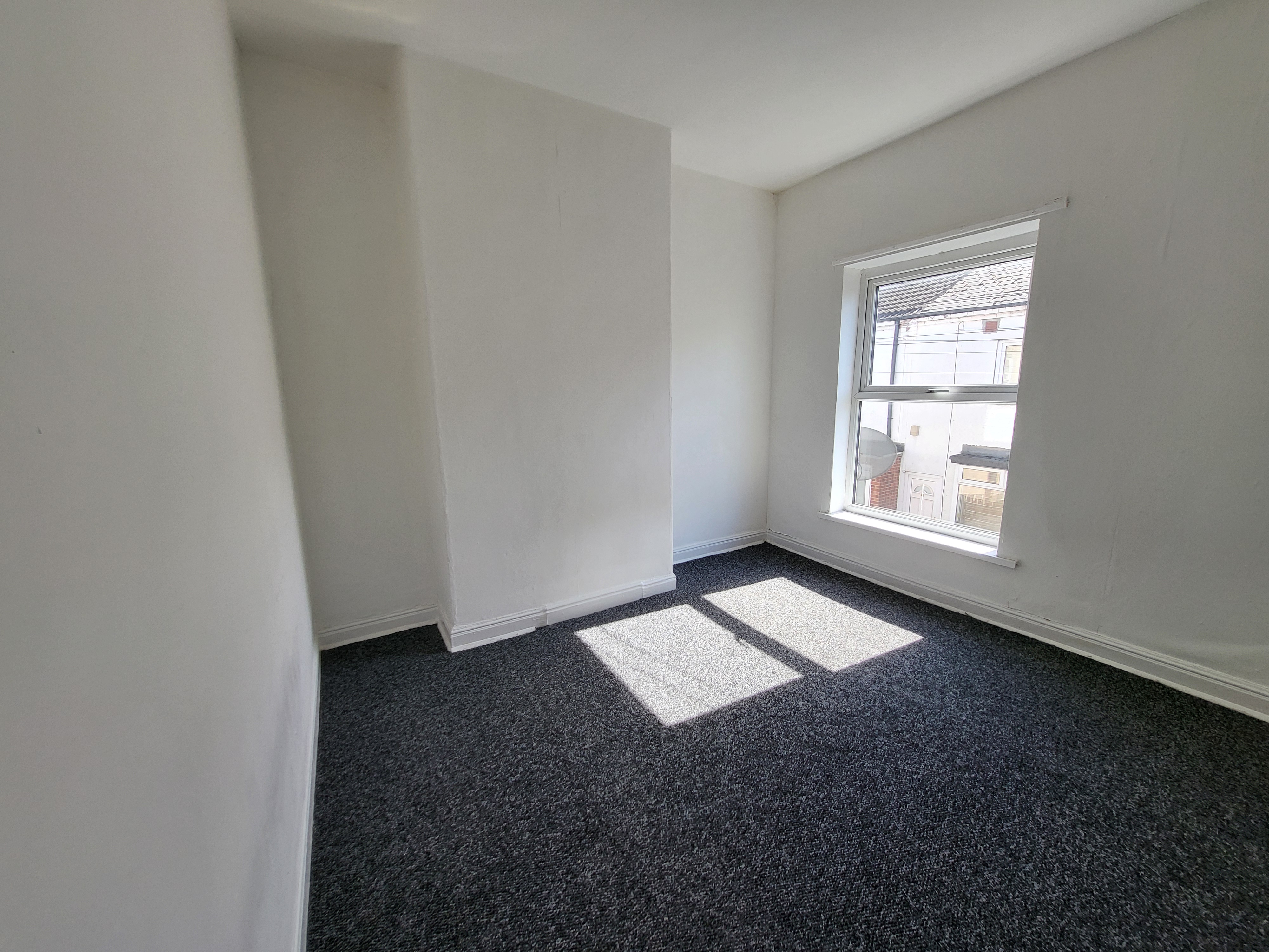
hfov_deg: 106.2
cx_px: 634
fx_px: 477
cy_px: 476
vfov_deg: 89.9
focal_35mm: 13
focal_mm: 1.74
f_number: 2.2
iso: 32
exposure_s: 1/121
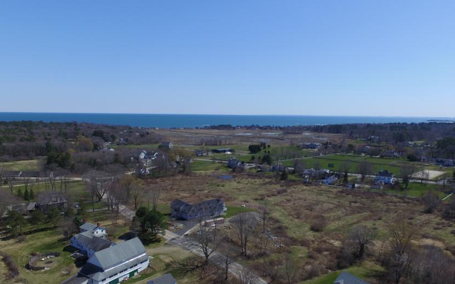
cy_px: 171
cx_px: 254
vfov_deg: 47.3
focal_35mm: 26
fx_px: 322
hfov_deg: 70.2
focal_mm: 3.61
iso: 100
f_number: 2.8
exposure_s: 1/245
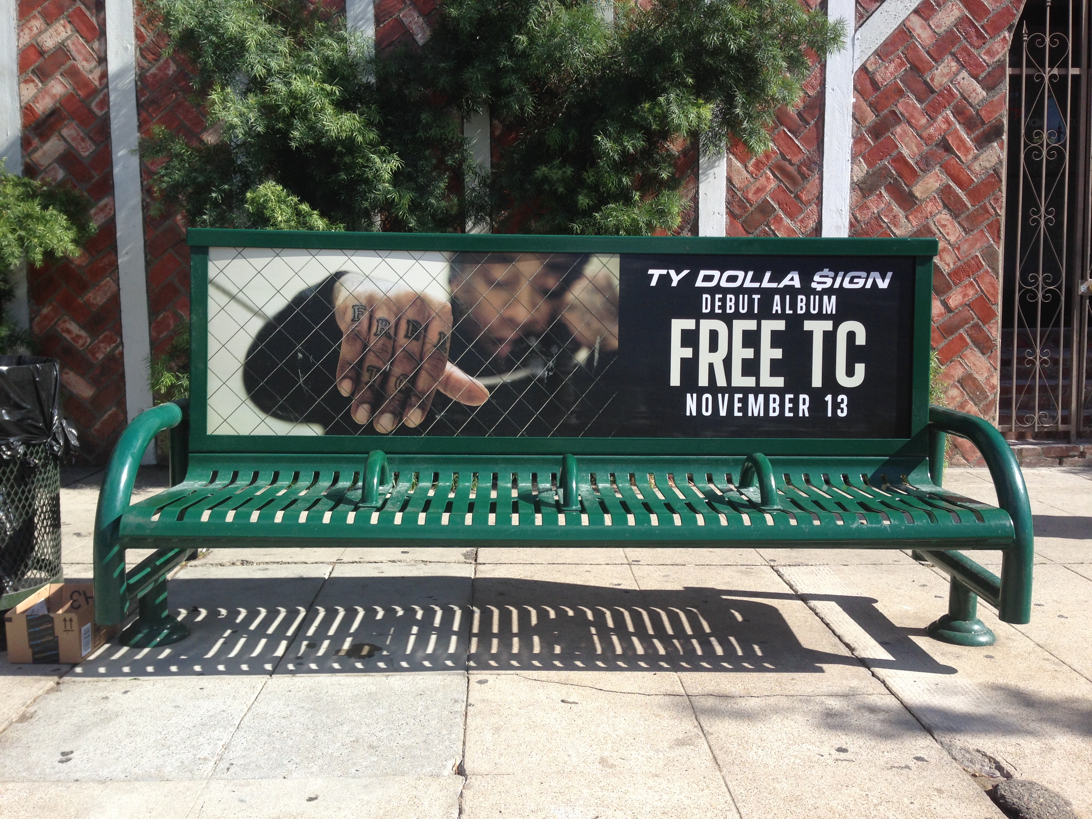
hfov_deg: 55.4
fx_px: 1041
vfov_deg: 42.9
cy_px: 410
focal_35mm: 33
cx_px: 546
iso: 50
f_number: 2.4
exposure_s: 1/1043
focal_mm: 4.12
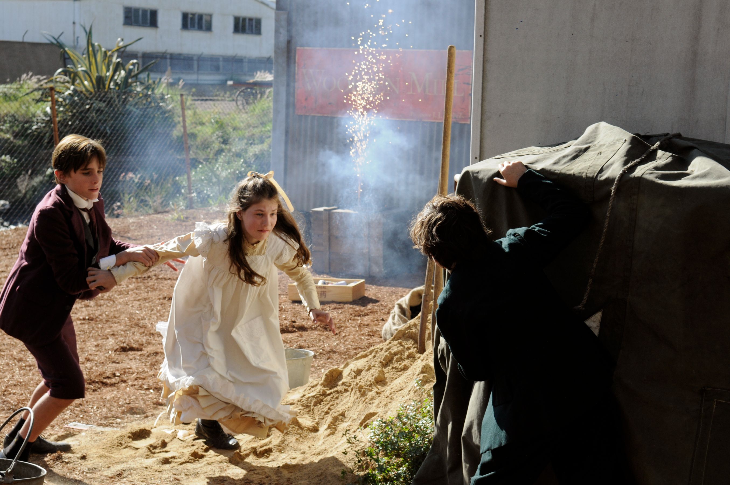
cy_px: 242
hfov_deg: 30.5
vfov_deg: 20.6
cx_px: 365
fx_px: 1337
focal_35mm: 66
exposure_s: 1/500
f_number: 7.1
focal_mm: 44
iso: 400
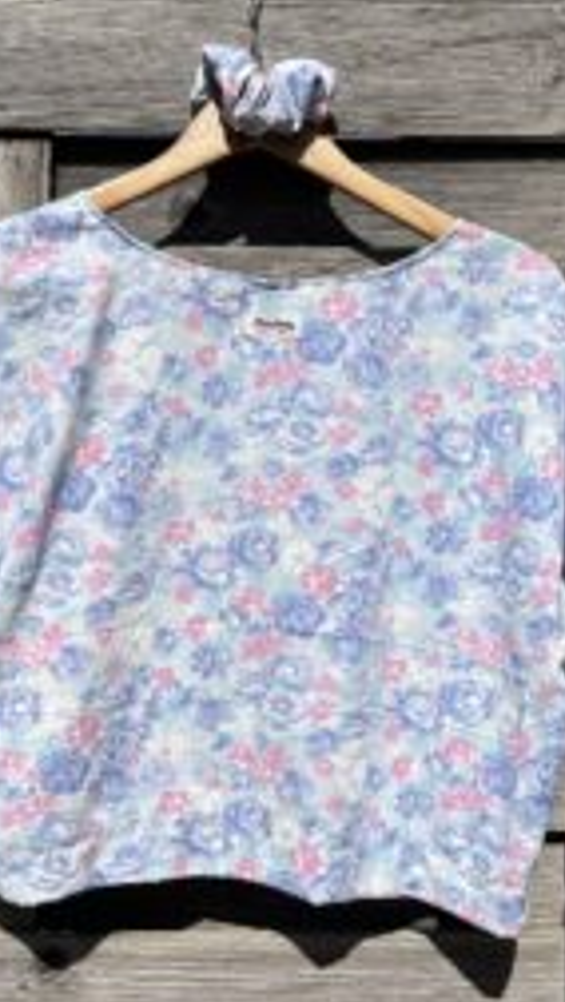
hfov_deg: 26.6
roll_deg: -0.2
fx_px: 1197
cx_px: 290
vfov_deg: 45.5
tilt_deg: -3.7
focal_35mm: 45
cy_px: 509
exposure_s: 1/10870
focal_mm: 5.1
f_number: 1.6
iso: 50
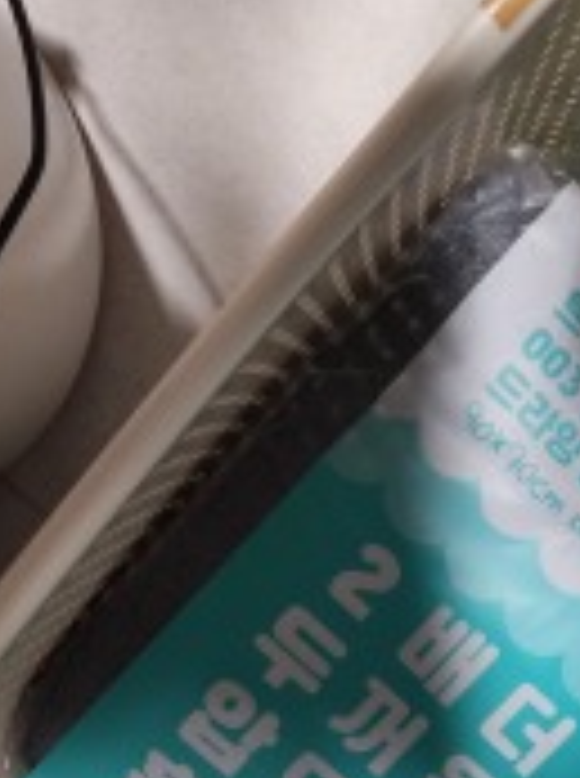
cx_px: 436
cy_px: 711
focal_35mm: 48
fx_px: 1076
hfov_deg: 29.7
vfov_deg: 37.0
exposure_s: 1/24
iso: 640
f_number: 1.8
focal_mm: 6.4
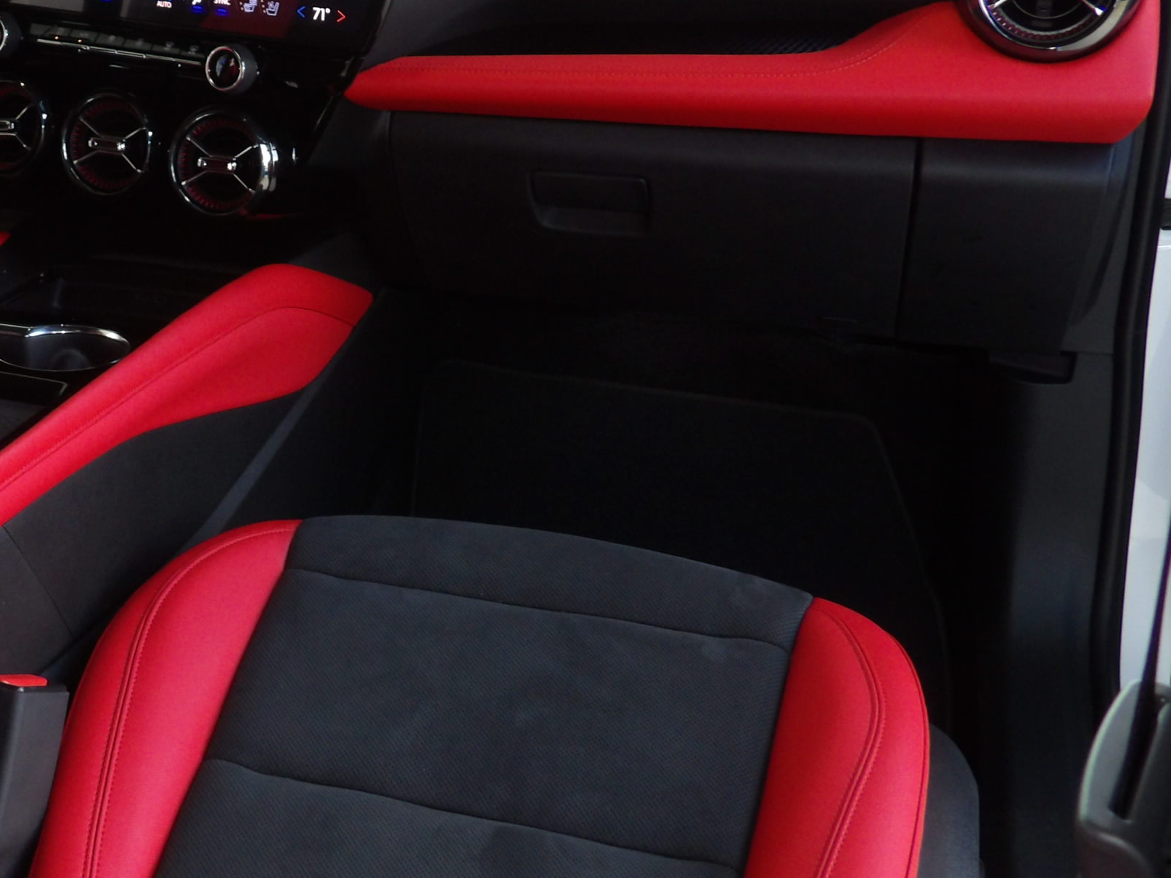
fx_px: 1793
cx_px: 275
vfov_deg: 27.5
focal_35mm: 53
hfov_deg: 35.3
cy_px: 366
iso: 200
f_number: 3.6
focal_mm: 5.9
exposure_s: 1/29
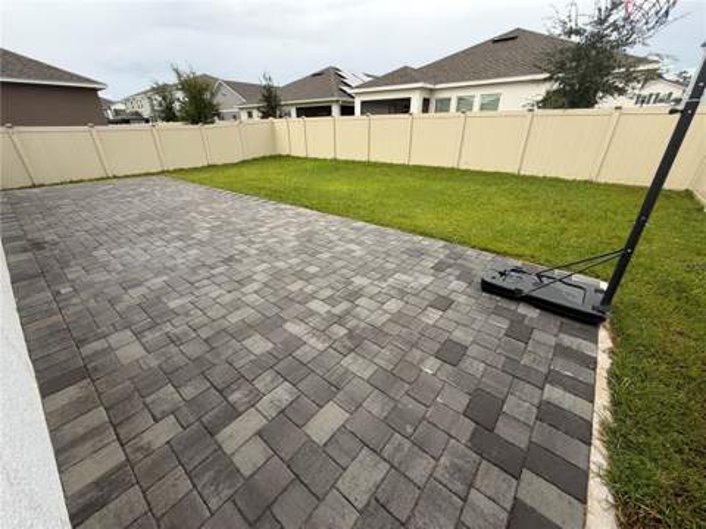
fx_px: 286
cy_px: 264
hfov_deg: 102.1
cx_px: 353
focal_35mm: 14
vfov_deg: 85.7
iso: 50
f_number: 2.2
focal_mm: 2.22
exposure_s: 1/288
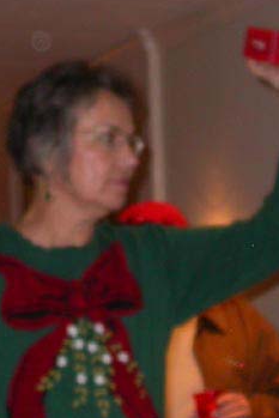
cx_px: 72
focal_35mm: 116
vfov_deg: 17.6
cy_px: 241
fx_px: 1347
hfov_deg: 11.8
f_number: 2.6
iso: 100
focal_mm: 7.85
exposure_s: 1/60
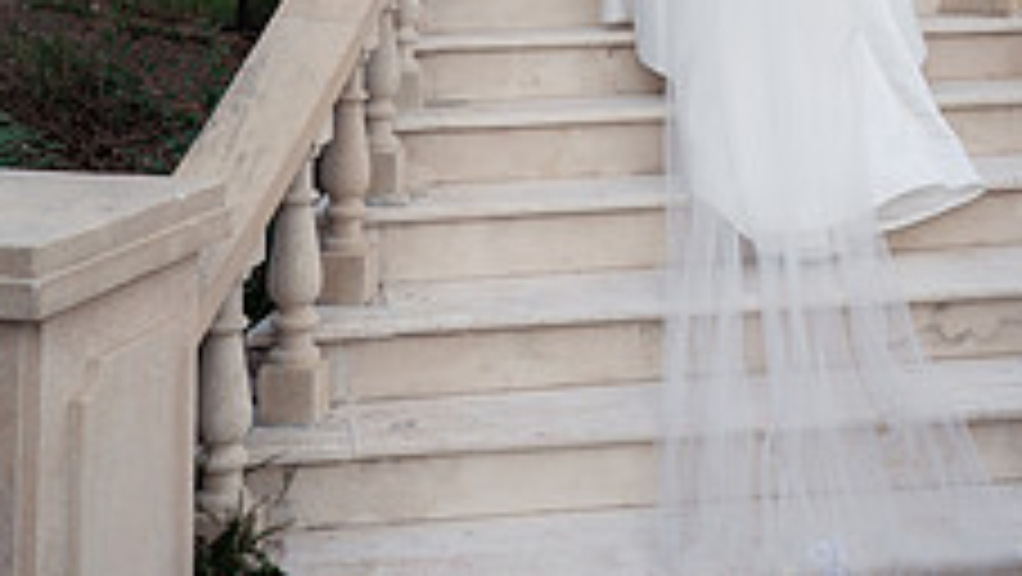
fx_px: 1573
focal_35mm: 58
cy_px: -184
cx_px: 606
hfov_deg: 35.9
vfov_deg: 19.1
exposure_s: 1/500
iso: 160
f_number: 3.5
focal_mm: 28
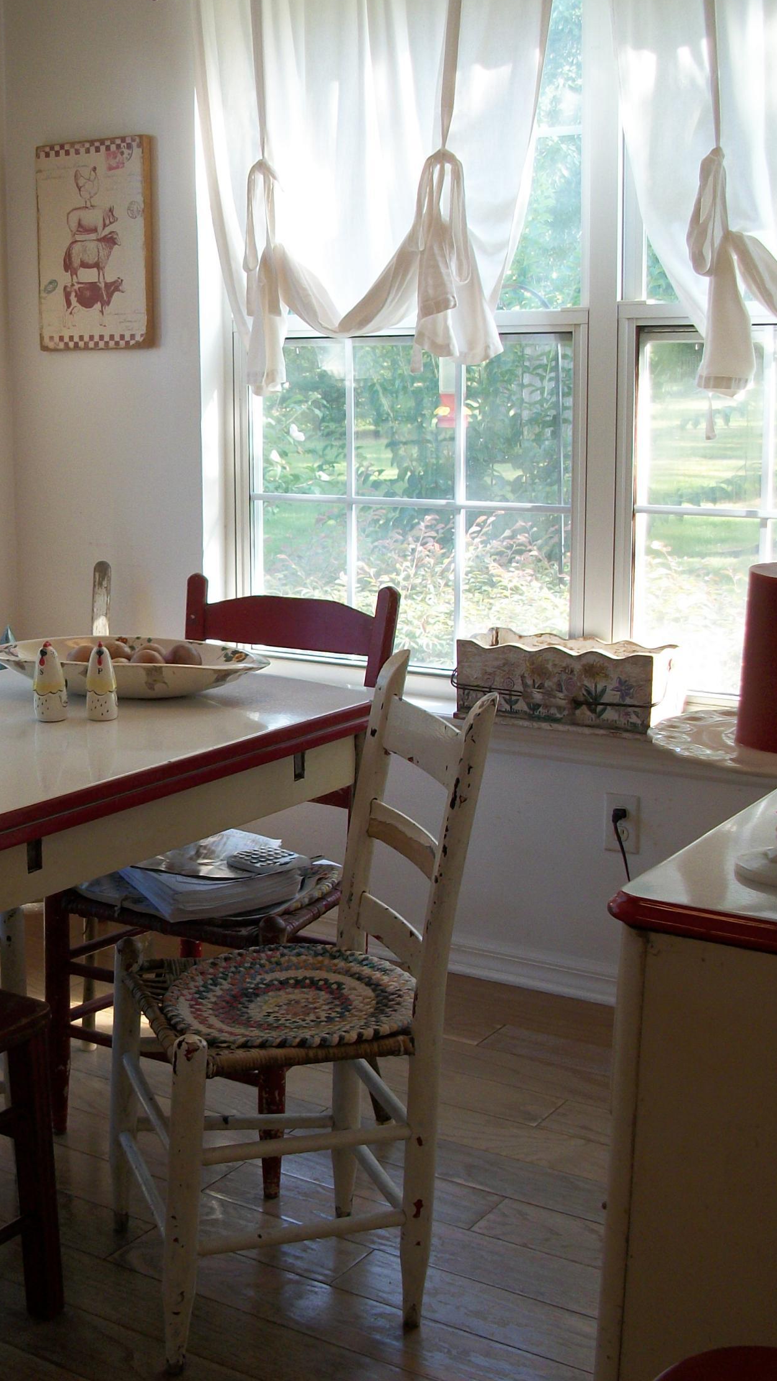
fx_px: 1721
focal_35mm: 47
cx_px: 74
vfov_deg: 43.7
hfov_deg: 24.7
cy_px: 689
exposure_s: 1/40
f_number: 2.9
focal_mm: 5.7
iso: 80
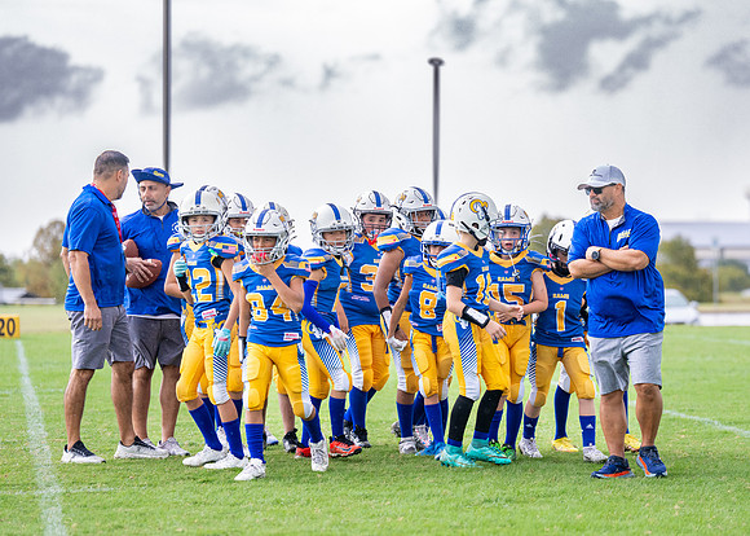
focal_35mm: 161
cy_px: 281
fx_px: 3438
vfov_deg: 8.9
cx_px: 447
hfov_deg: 12.4
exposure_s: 1/1000
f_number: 2.8
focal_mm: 133
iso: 1000
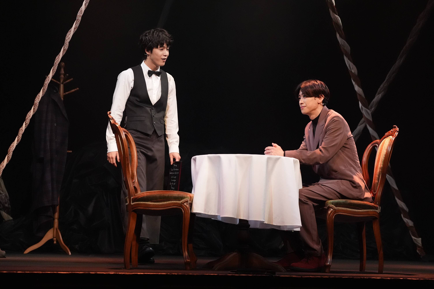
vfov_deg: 17.2
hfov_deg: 25.7
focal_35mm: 79
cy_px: 144
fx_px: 952
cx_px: 217
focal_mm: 79
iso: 6400
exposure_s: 1/250
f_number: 4
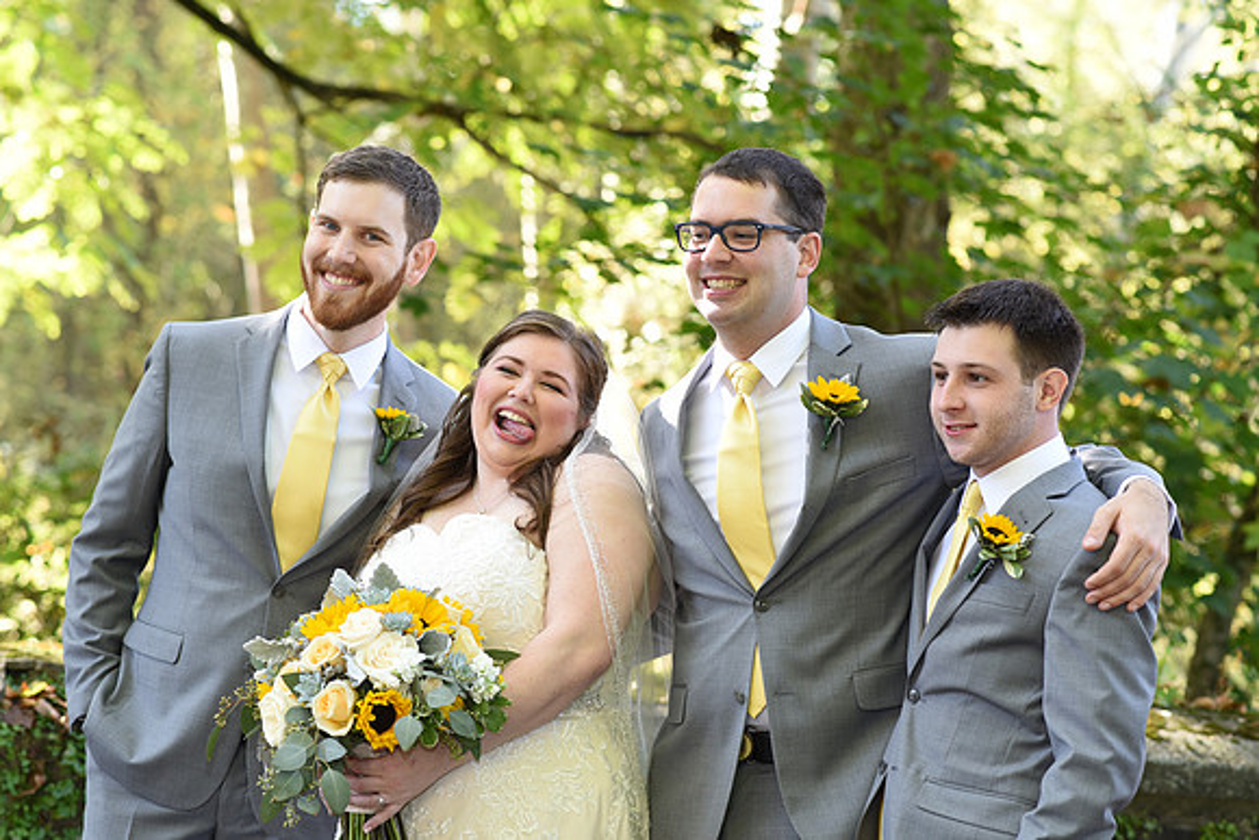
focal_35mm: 85
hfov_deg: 23.9
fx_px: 2973
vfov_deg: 16.1
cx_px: 630
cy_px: 420
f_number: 4
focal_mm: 85
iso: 500
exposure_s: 1/200
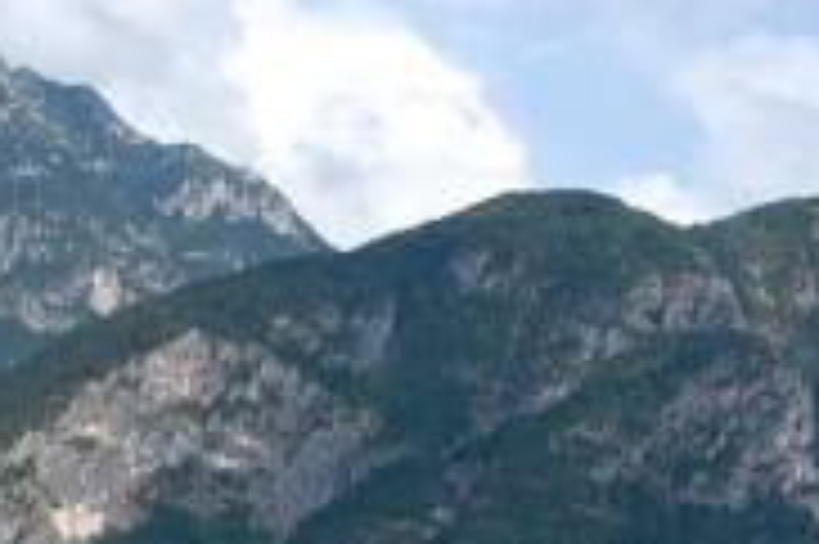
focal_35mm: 152
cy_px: 553
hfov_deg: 13.5
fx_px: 3455
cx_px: 162
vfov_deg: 9.0
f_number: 10
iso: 280
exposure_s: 1/250
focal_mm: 28
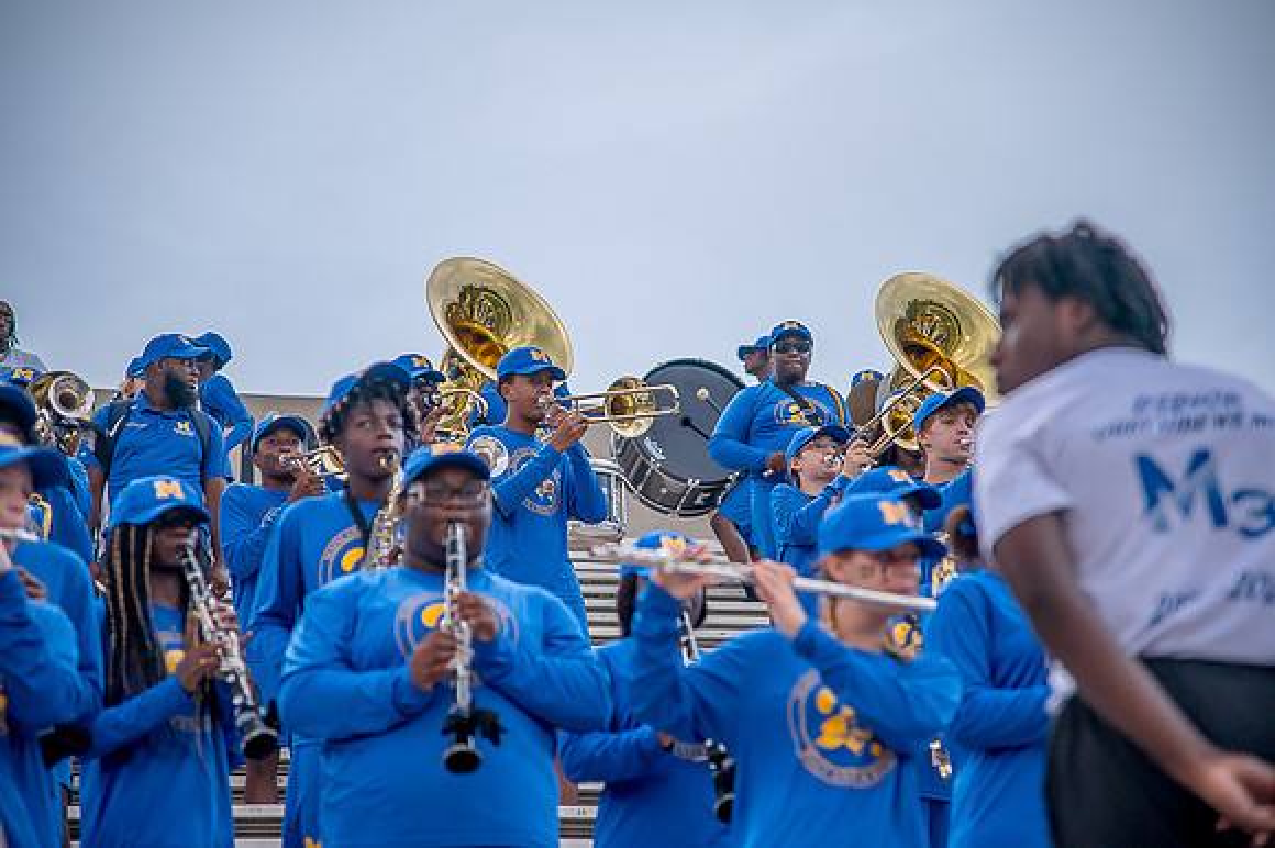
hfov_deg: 17.1
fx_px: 4247
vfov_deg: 11.4
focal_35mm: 120
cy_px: 424
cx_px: 638
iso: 400
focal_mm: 120
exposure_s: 1/200
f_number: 4
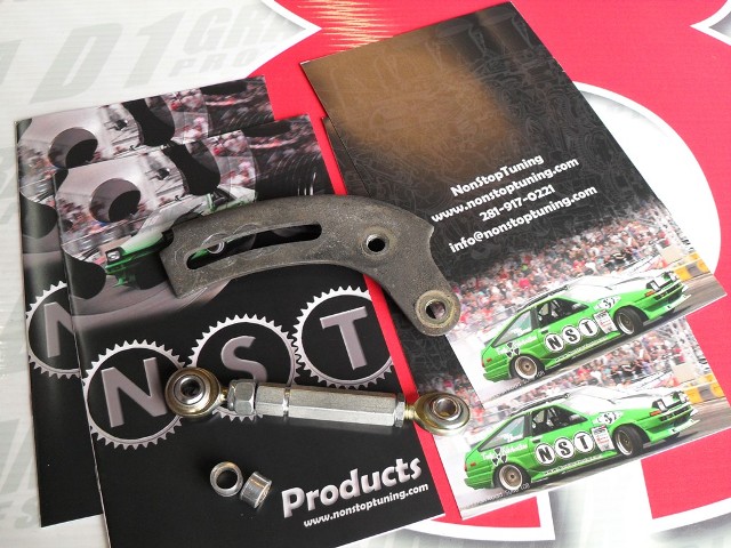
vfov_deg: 40.7
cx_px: 366
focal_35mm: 35
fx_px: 739
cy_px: 274
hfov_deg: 52.6
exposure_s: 1/45
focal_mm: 6.2
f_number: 2.8
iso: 100
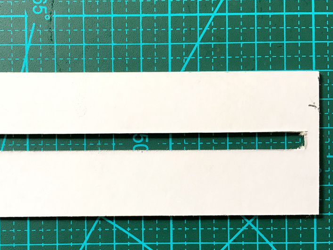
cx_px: 144
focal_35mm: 37
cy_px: 147
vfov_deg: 38.6
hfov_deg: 50.0
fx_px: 356
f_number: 2.2
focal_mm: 4.15
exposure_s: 1/33
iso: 40
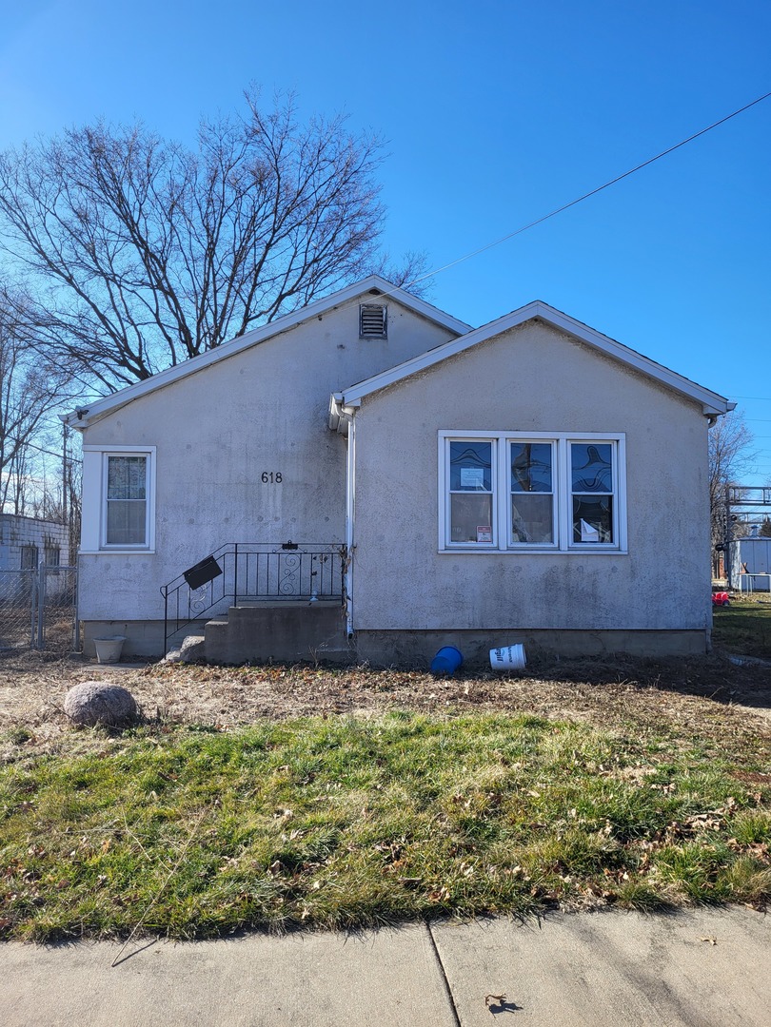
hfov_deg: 53.1
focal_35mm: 26
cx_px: 386
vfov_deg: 67.3
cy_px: 514
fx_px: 772
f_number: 1.8
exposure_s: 1/1538
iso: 40
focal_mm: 5.4
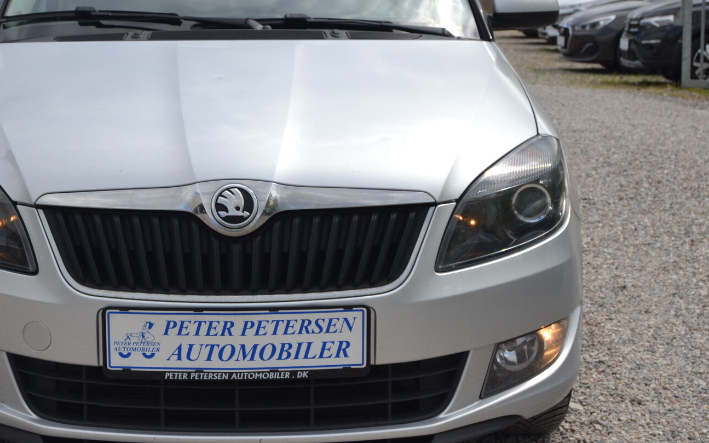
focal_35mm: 68
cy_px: 152
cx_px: 234
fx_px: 1314
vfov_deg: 19.1
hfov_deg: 30.0
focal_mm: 30
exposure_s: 1/250
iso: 100
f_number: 8
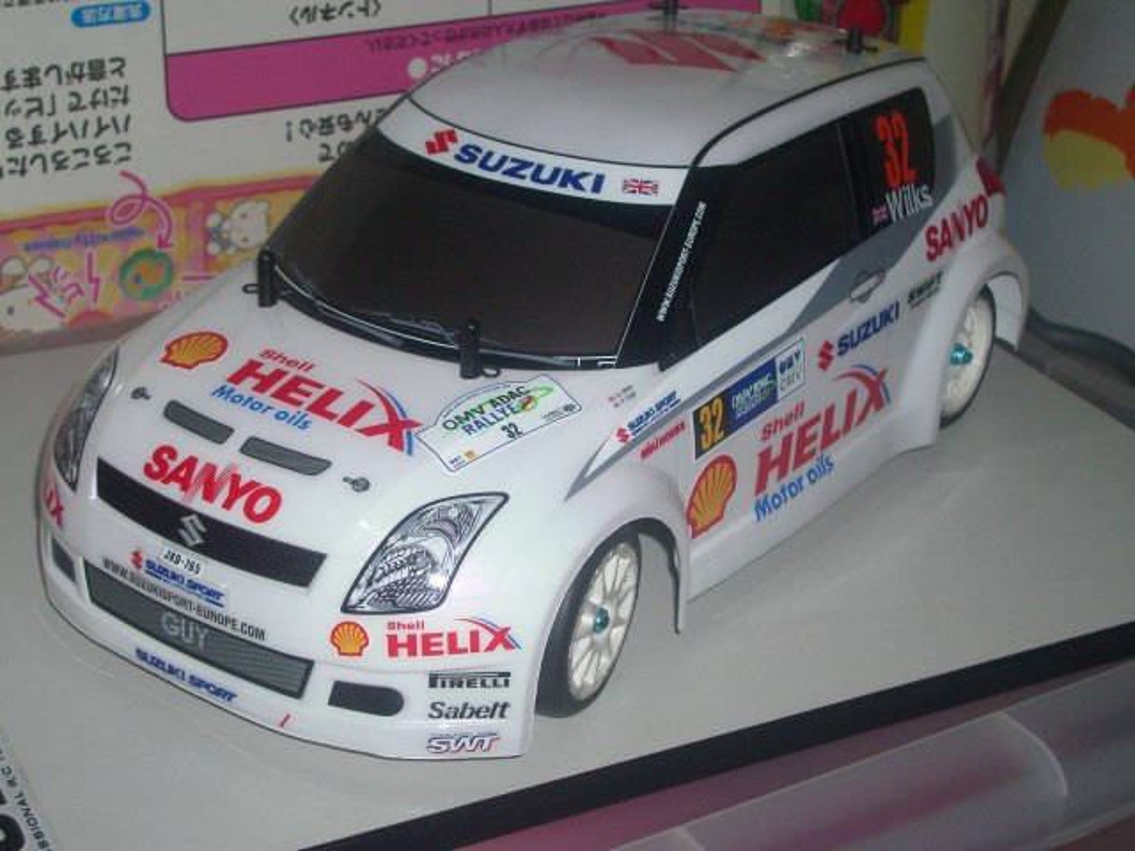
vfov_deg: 23.7
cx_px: 568
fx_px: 2033
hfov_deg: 31.2
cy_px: 426
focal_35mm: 62
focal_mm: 10.2
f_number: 3.5
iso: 200
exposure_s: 1/60
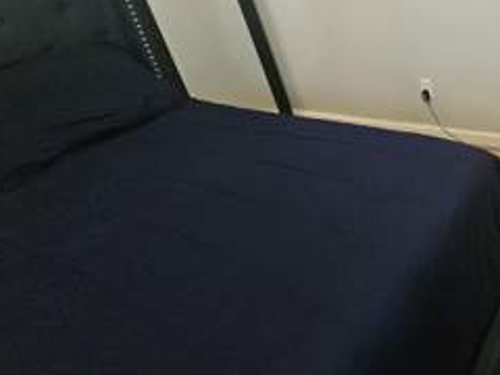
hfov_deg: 55.9
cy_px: 66
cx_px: 471
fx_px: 376
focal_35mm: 26
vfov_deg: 49.4
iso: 500
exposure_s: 1/30
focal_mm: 2.2
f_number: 2.2
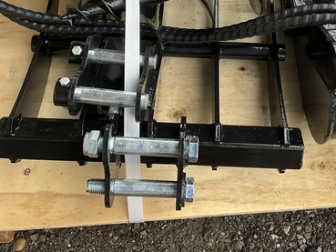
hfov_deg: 32.6
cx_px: 203
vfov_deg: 23.8
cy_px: 1
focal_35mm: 59
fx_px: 573
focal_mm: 3
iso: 40
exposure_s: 1/122
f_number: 1.8
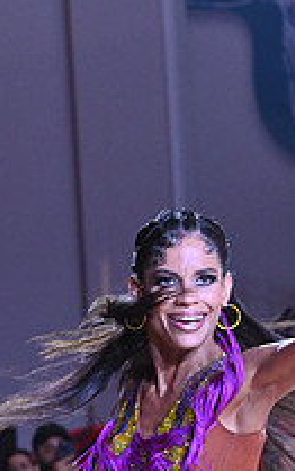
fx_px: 4429
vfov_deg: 6.0
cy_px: 651
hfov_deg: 3.8
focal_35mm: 345
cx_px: 213
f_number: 8
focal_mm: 122
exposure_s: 1/400
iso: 4000
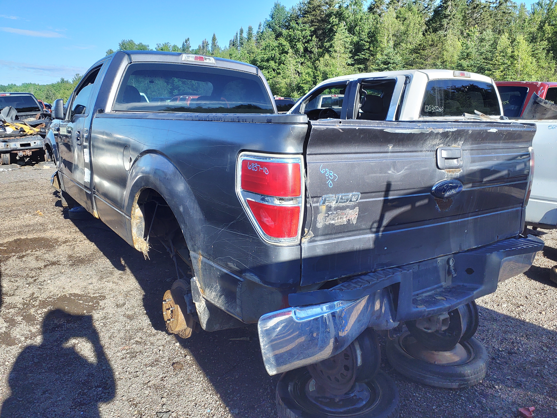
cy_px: 209
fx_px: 418
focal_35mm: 26
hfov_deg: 67.3
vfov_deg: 53.1
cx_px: 278
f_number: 1.9
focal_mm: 3.58
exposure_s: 1/258
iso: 40
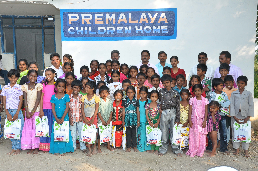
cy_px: 86
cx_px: 129
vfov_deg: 29.8
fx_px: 322
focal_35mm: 45
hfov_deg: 43.7
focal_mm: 30
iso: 320
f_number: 8
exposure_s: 1/125
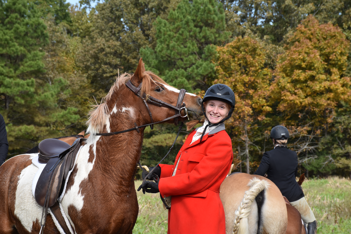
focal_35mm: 128
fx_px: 1243
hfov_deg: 16.1
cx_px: 176
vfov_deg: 10.8
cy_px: 117
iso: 200
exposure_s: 1/400
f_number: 10
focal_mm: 85
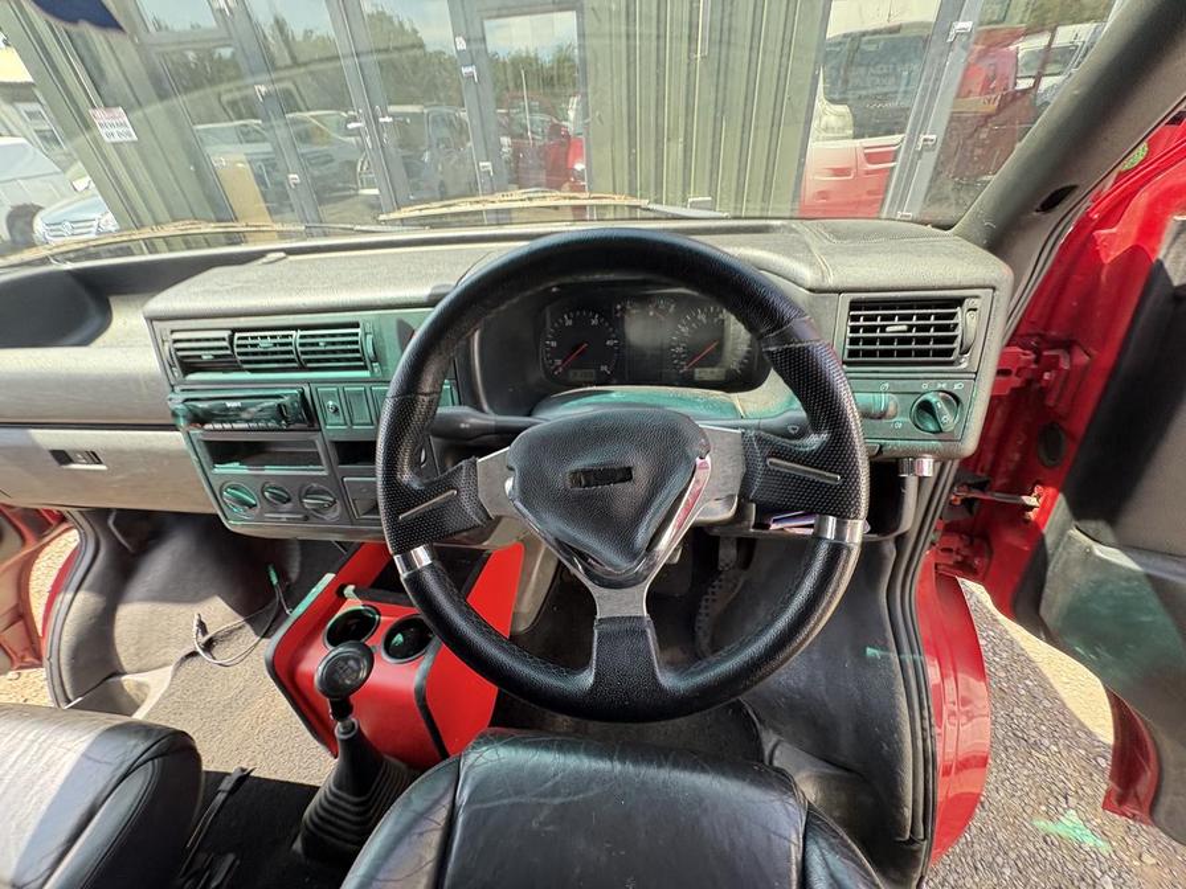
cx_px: 593
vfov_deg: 85.7
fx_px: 480
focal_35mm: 14
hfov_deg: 102.1
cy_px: 444
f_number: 2.2
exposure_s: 1/99
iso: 200
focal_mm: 2.22
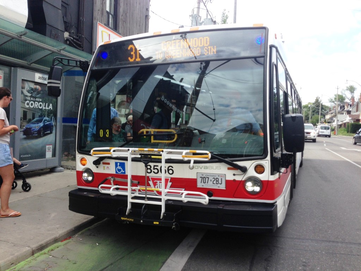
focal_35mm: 33
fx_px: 344
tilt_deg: -5.1
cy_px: 136
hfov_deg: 55.4
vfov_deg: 42.9
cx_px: 180
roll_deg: -1.0
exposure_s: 1/678
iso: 50
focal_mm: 4.12
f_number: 2.4
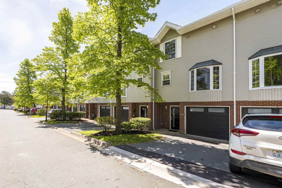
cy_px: 94
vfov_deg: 77.3
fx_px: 117
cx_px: 141
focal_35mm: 15
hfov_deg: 100.4
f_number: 6.3
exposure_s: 1/640
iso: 400
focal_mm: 10
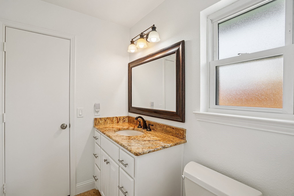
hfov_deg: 96.7
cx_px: 147
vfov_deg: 73.7
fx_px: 131
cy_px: 98
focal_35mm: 16
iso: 400
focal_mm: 16
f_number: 8
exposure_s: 1/60
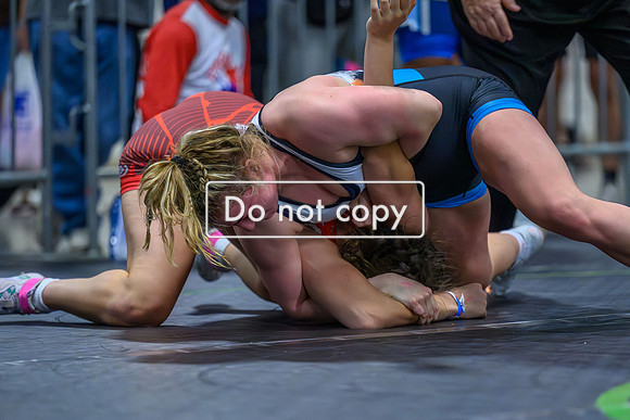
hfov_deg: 8.7
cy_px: 287
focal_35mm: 237
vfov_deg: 5.8
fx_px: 4143
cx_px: 355
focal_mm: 170
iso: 11400
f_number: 2.8
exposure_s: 1/800
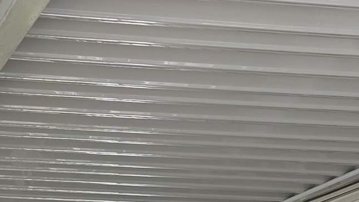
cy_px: 338
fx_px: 1189
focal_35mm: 125
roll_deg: +0.2
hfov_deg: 17.1
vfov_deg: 9.3
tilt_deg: +4.2
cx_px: 119
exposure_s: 1/436
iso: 80
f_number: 1.78
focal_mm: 6.76
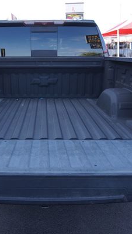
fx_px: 249
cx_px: 39
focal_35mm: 40
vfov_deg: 50.5
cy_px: 119
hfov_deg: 29.4
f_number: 4.5
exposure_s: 1/80
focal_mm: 16
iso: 100
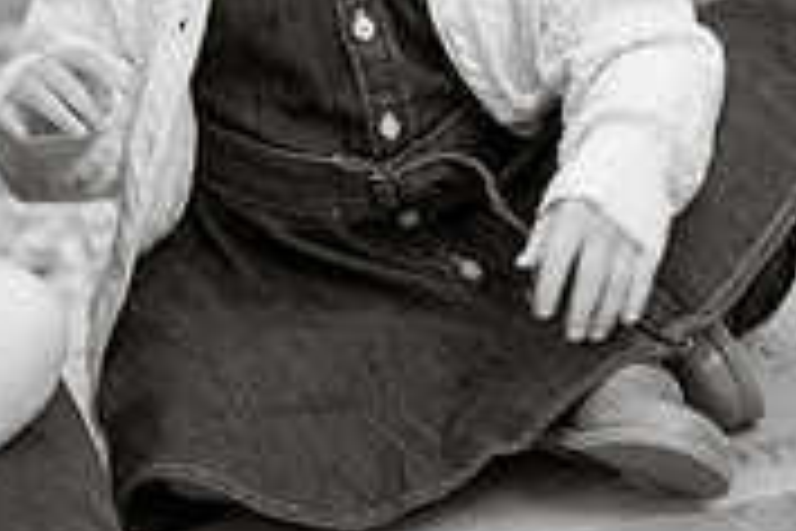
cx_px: 126
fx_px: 6611
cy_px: -259
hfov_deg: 6.9
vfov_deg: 4.6
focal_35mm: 299
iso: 100
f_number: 4
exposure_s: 1/200
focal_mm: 91
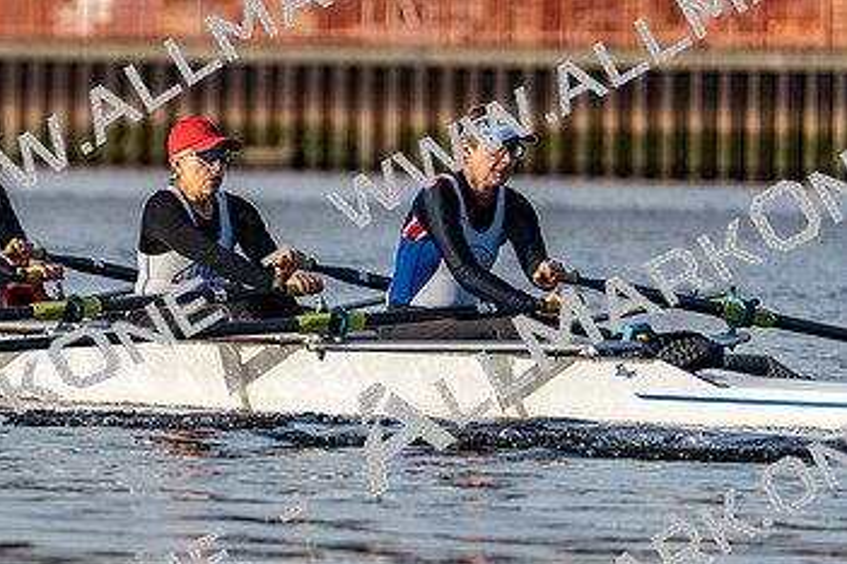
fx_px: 13480
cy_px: 269
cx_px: 152
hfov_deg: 3.6
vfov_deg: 2.4
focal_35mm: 573
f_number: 6.3
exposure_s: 1/2000
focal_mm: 347
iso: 500
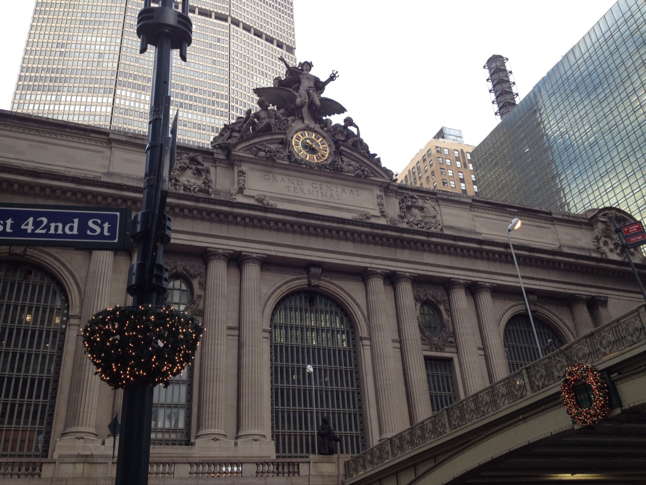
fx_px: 653
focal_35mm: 35
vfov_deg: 40.7
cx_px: 323
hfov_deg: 52.6
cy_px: 242
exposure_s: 1/120
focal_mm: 4.28
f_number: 2.4
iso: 64
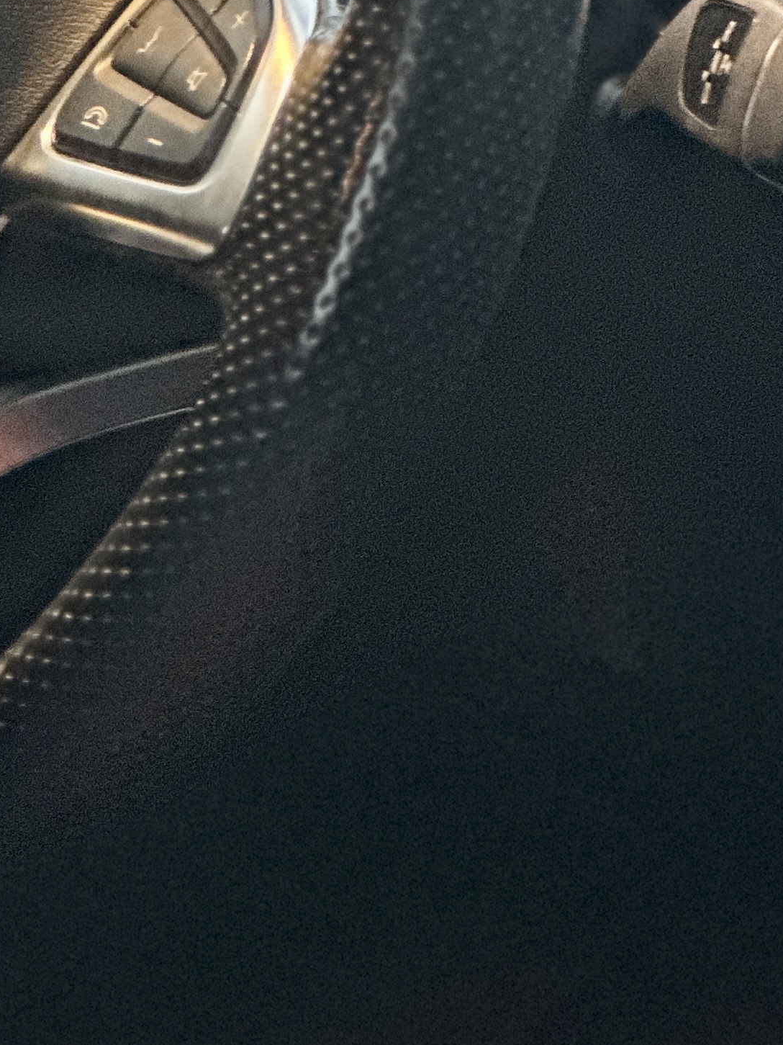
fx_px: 6455
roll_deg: -1.5
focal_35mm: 214
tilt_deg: -18.4
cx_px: -160
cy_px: -11
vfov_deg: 9.2
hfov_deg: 6.9
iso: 1000
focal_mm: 9
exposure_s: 1/15
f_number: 2.8
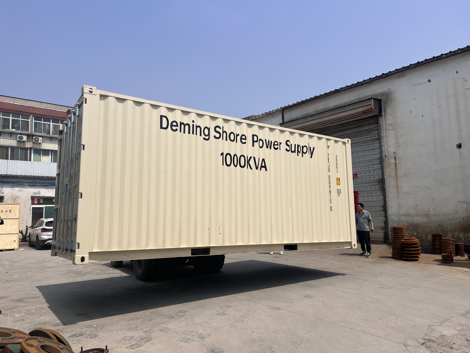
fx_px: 353
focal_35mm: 26
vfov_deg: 53.1
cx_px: 235
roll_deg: +1.4
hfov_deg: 67.3
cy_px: 176
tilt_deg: +5.9
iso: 50
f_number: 1.5
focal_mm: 5.7
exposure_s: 1/9434
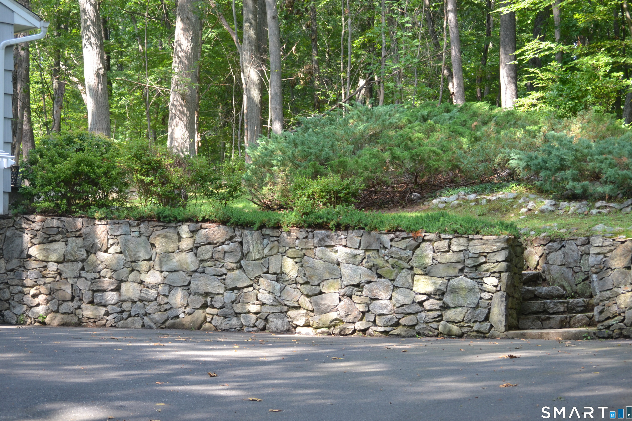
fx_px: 1466
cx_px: 317
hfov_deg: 24.3
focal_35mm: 84
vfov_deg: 16.4
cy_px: 210
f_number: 5.6
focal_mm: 55
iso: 400
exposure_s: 1/125
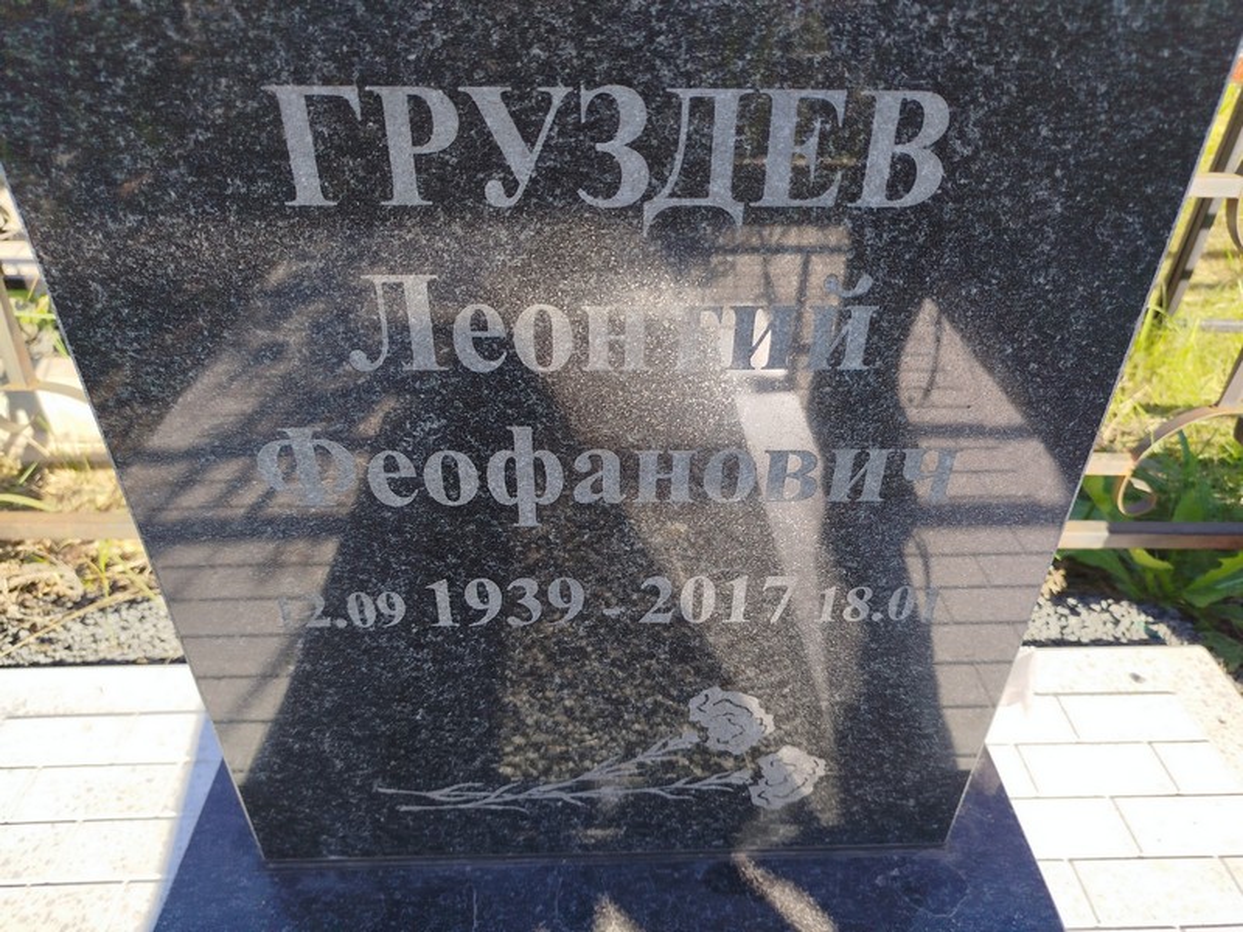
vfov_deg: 56.8
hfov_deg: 71.6
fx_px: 862
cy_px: 466
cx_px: 622
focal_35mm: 24
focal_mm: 5.31
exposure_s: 1/312
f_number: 1.7
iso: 50
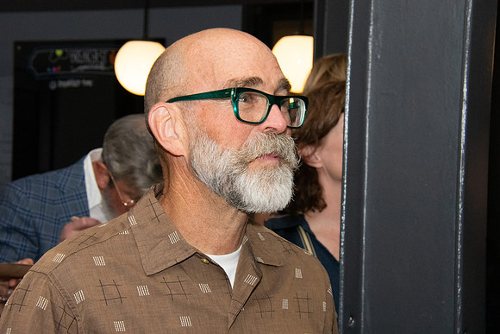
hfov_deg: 20.9
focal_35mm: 98
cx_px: 250
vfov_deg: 14.0
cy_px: 167
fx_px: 1354
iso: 5000
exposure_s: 1/160
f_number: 10
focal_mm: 65
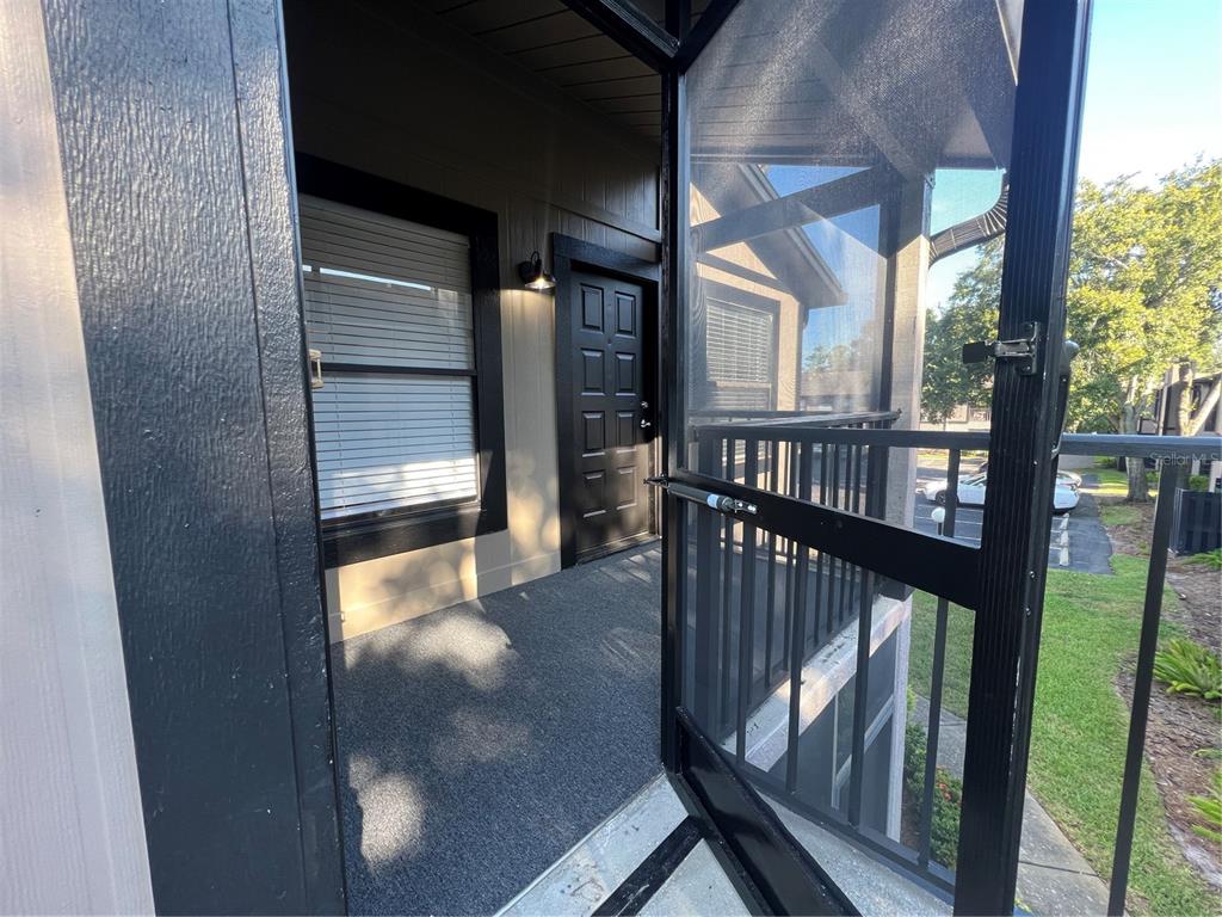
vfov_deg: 89.9
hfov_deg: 106.2
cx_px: 611
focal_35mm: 13
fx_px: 459
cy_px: 458
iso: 64
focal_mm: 1.57
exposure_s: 1/99
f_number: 1.8
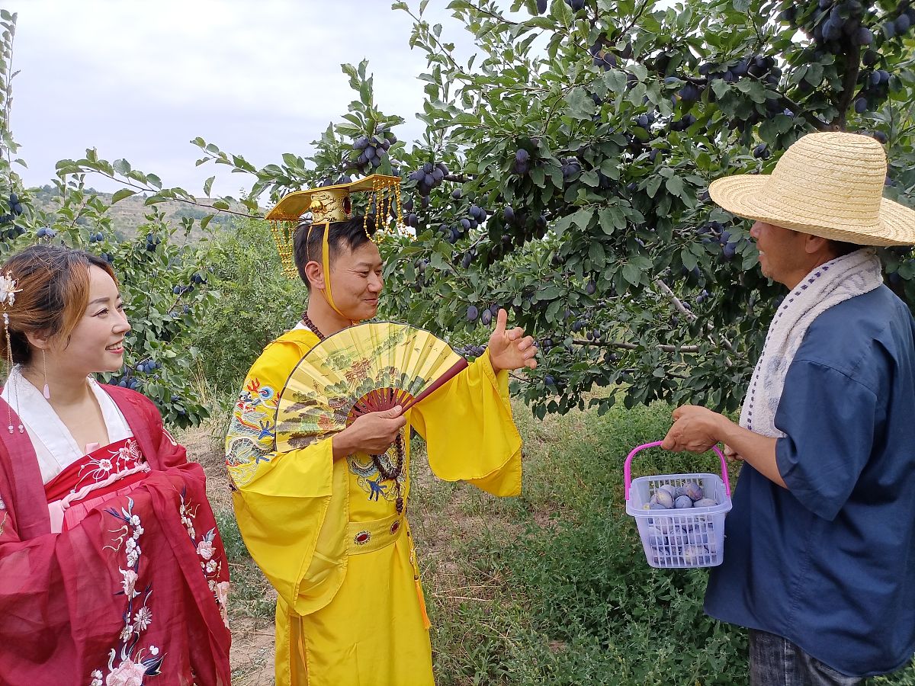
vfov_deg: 53.1
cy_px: 343
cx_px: 458
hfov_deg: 67.3
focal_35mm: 26
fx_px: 687
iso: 100
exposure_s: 1/699
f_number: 1.8
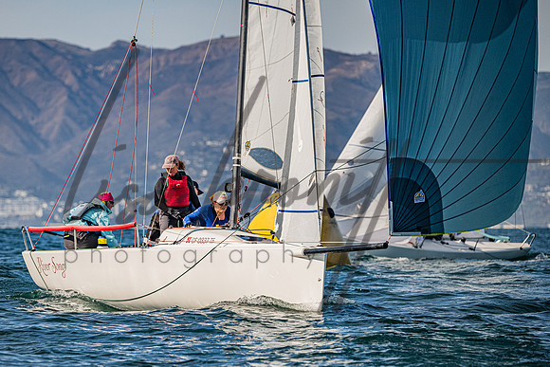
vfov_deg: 4.4
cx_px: 213
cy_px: 233
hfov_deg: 6.7
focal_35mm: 309
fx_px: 4726
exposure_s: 1/3200
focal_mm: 240
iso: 320
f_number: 5.6
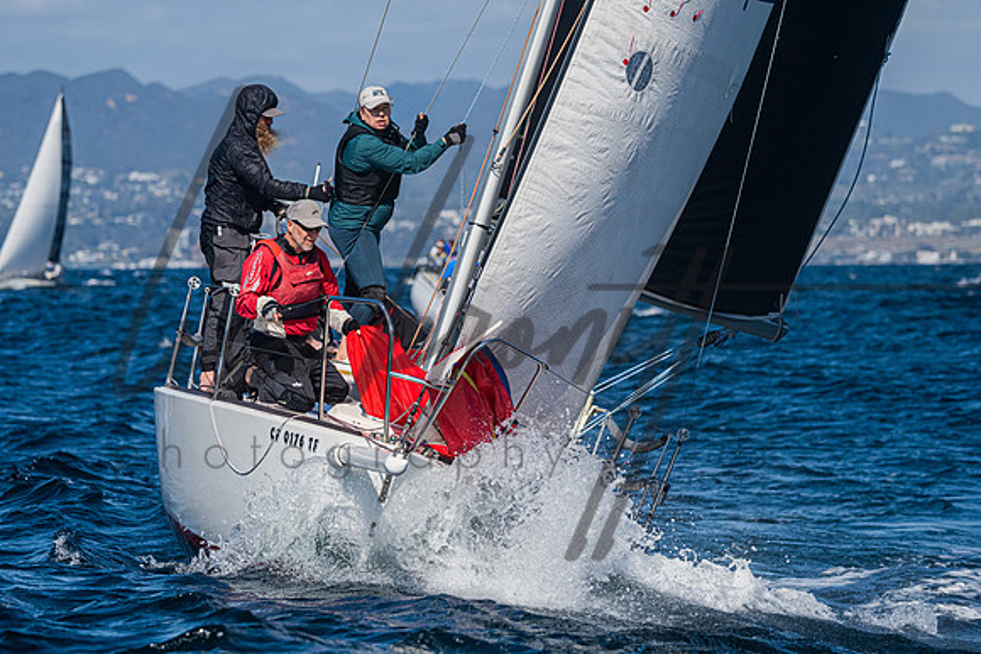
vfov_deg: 6.1
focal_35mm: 225
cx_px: 476
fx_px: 6124
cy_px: 263
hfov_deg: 9.2
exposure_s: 1/8000
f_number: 4.8
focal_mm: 170
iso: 400
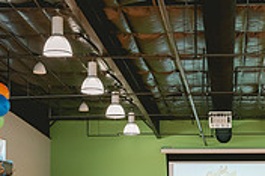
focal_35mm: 79
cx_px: 197
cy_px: 203
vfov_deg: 16.6
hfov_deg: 25.4
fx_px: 581
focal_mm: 24
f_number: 4.5
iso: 1250
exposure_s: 1/160
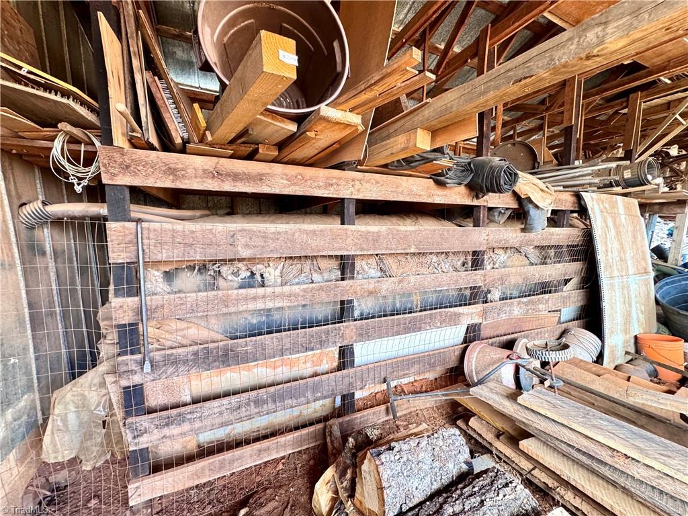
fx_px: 278
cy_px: 258
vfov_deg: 85.7
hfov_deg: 102.1
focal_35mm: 14
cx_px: 344
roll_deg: -0.3
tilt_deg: -5.9
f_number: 2.2
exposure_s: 1/99
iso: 250
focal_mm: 2.22
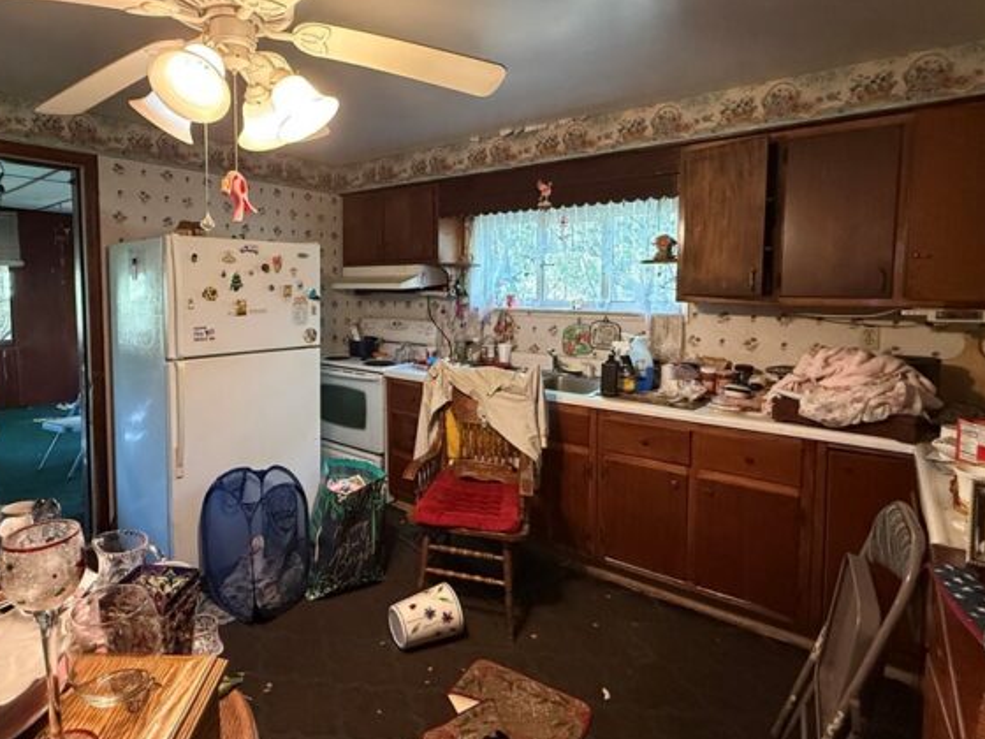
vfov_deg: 65.7
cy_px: 322
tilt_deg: -3.6
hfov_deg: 80.9
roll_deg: -0.2
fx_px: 569
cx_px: 399
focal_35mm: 20
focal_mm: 2.22
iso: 800
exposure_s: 1/60
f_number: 2.2
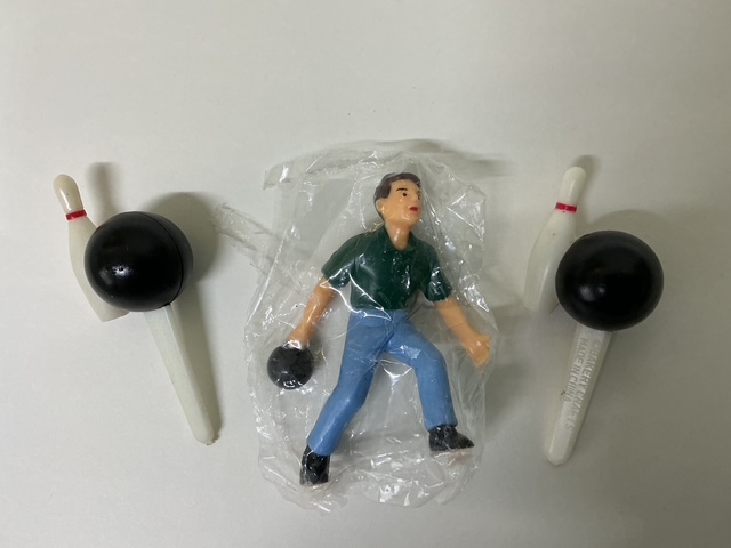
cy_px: 274
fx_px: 612
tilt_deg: -87.8
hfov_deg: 61.7
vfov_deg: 48.2
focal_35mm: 29
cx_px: 366
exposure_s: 1/60
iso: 125
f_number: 1.8
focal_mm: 3
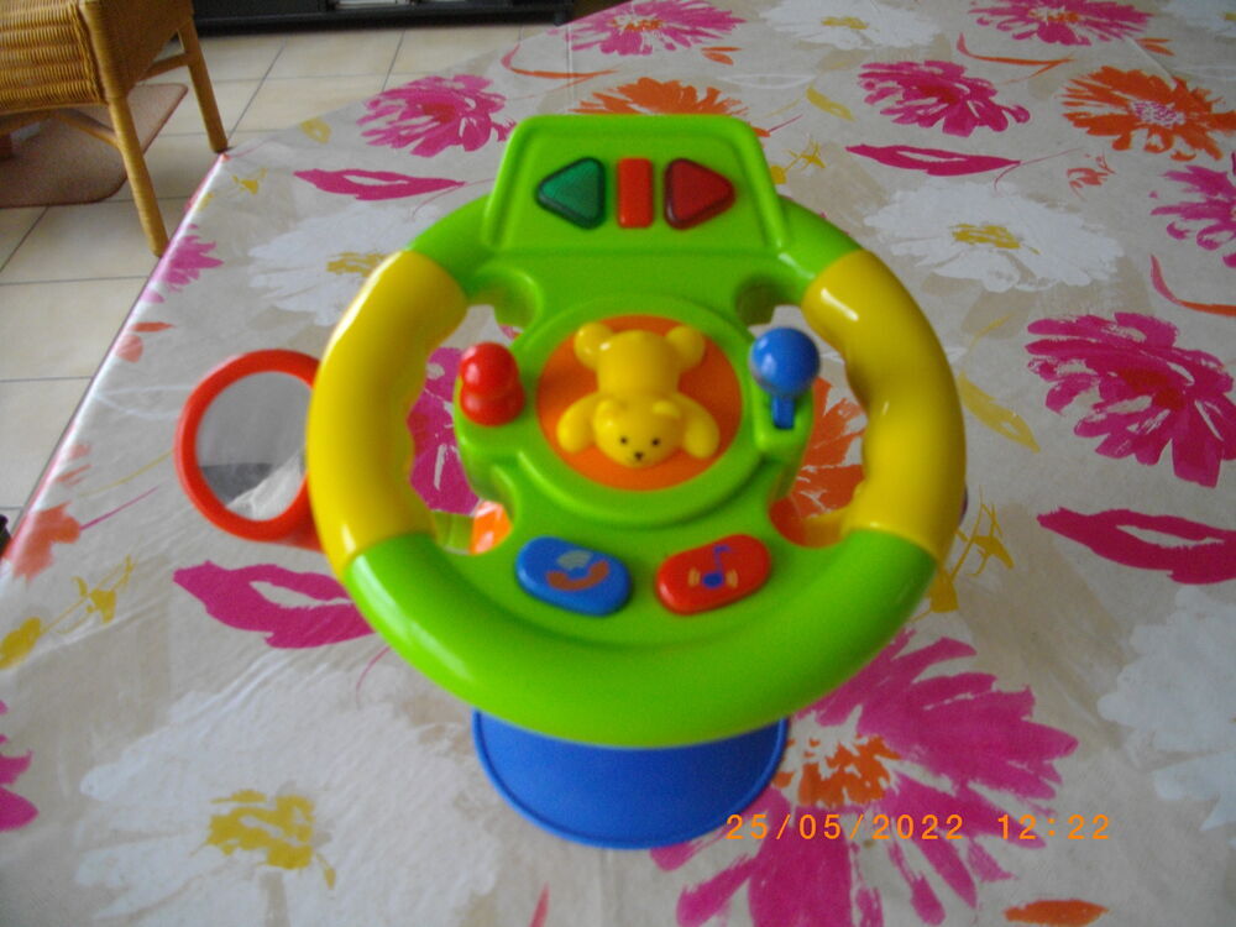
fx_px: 1143
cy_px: 464
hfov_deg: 56.8
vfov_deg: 44.2
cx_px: 618
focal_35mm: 32
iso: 200
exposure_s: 1/60
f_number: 2.9
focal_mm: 5.7
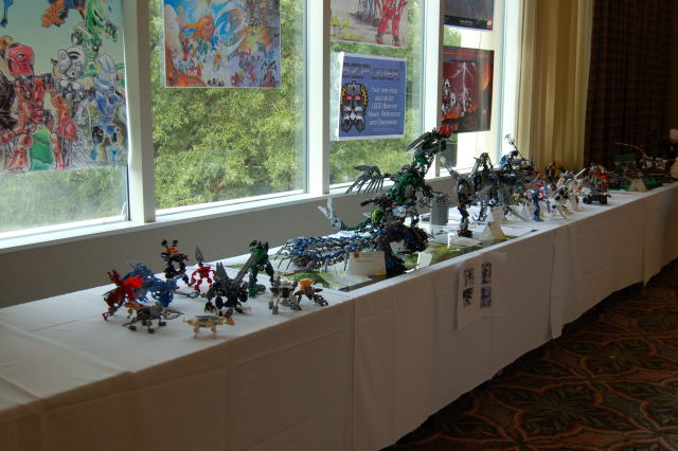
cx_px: 339
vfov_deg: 34.2
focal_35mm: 39
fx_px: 734
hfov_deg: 49.6
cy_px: 226
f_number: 4.5
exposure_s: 1/80
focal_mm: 26
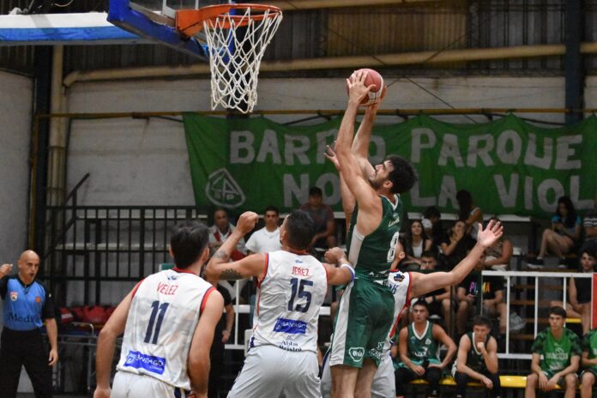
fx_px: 1741
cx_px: 298
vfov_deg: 13.0
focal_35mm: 105
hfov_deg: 19.5
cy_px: 199
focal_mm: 70
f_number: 5
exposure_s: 1/1250
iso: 20000
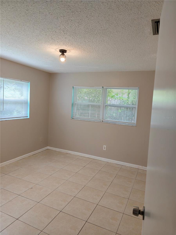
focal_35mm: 23
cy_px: 118
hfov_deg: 58.9
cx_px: 88
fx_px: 156
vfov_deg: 73.9
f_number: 1.6
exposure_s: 1/120
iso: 64
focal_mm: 6.06
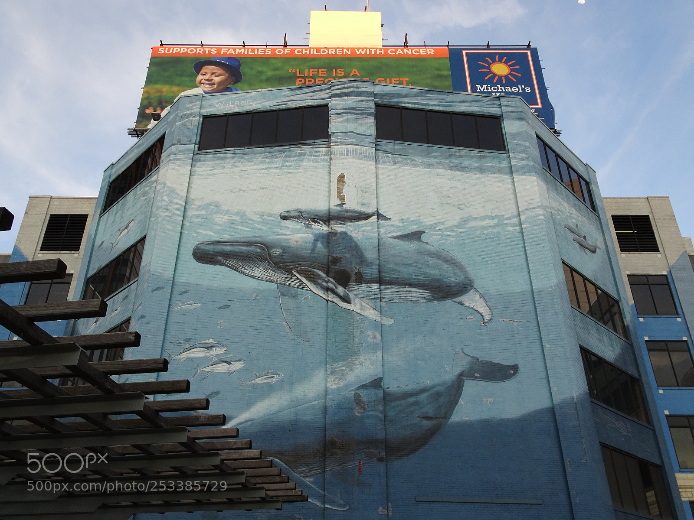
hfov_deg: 61.7
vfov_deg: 48.2
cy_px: 260
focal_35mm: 29
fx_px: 581
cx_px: 347
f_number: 3.5
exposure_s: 1/100
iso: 80
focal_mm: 4.92
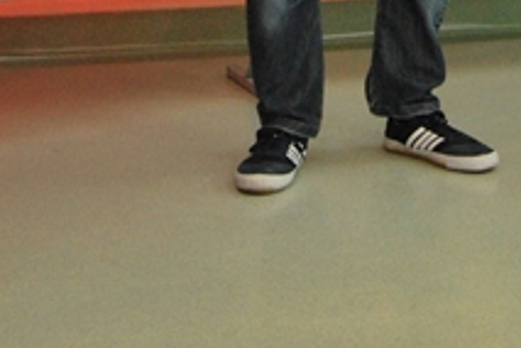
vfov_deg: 10.0
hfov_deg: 15.8
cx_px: 294
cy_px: -292
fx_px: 1880
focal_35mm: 130
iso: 800
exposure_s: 1/60
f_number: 5
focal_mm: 23
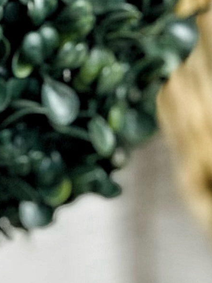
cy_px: 601
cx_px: 295
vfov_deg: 5.5
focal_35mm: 353
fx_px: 2885
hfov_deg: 4.2
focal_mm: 6
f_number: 2
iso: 25
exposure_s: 1/122
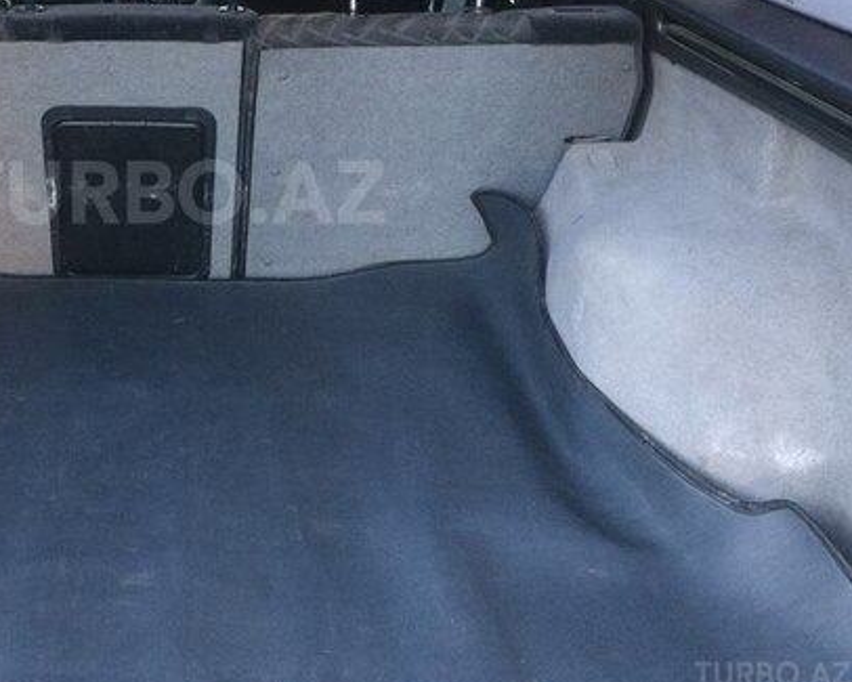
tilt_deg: -20.6
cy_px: 192
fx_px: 1160
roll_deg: -3.4
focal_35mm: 46
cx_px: 170
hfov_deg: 38.8
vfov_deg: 32.3
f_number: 2.2
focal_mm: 4.15
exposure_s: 1/33
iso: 200
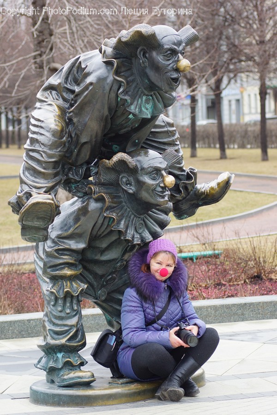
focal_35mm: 135
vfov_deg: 15.2
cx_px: 138
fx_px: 1558
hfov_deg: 10.2
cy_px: 208
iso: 400
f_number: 4.5
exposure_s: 1/250
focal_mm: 90
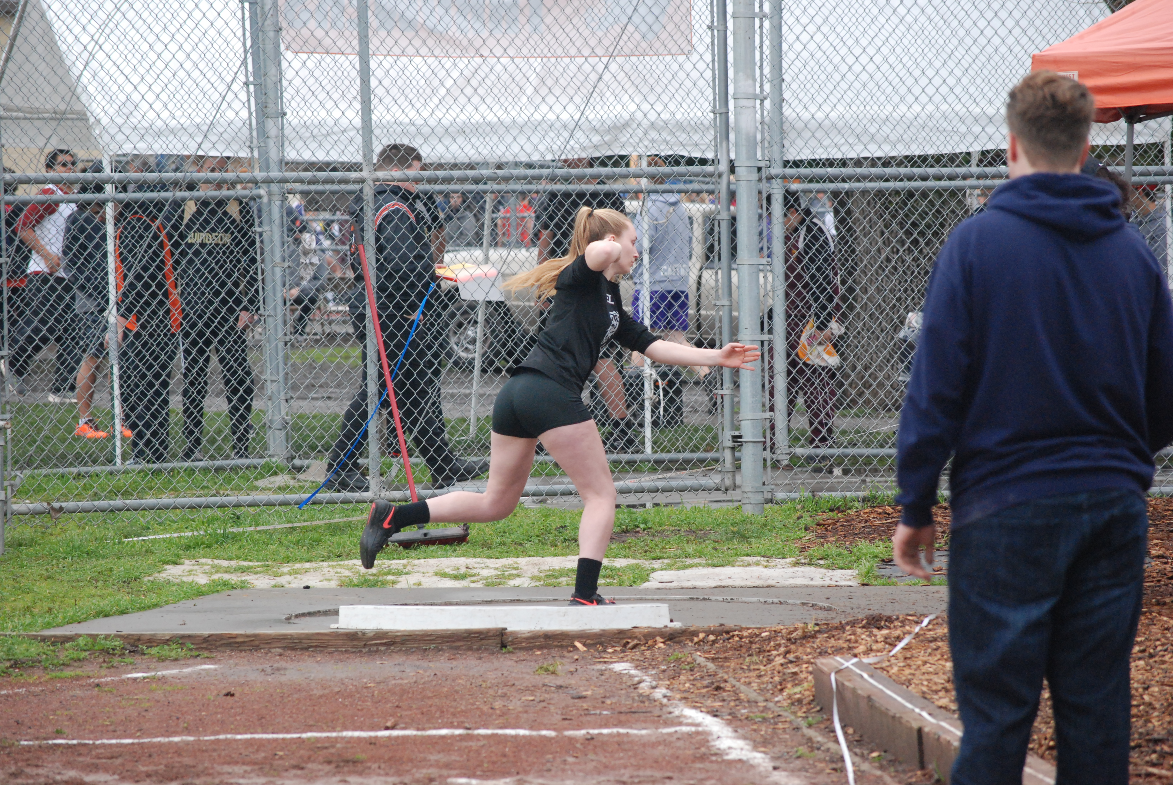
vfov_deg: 7.3
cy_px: 392
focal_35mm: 188
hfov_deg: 11.0
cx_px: 586
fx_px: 6117
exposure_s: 1/800
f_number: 7.1
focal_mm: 125
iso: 1000
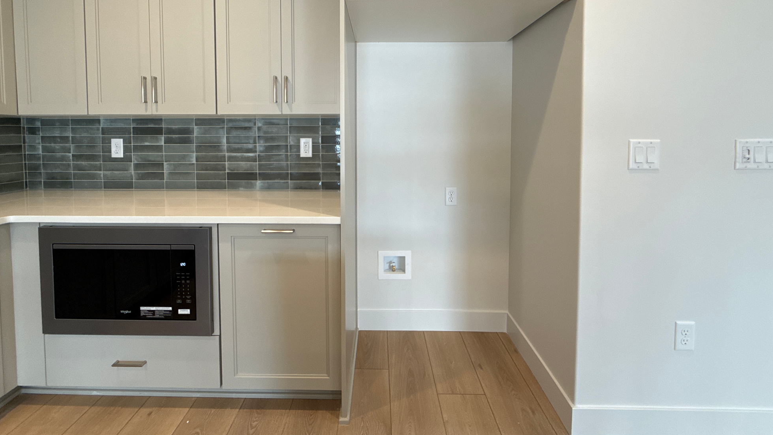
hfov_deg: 99.3
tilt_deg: -2.2
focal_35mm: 16
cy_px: 145
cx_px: 373
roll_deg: -0.6
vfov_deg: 65.3
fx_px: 328
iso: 200
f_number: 2.2
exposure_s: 1/120
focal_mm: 2.22
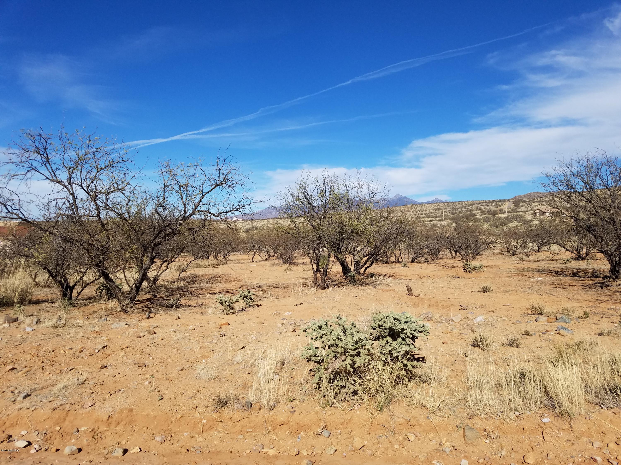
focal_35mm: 26
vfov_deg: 53.1
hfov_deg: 67.3
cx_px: 310
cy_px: 232
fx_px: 466
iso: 50
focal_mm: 4.2
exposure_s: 1/4432
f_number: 1.7
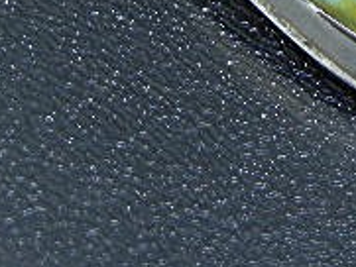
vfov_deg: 9.0
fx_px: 1636
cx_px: 401
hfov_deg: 12.2
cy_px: -202
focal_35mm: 159
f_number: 3.8
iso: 200
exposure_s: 1/30
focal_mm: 8.1
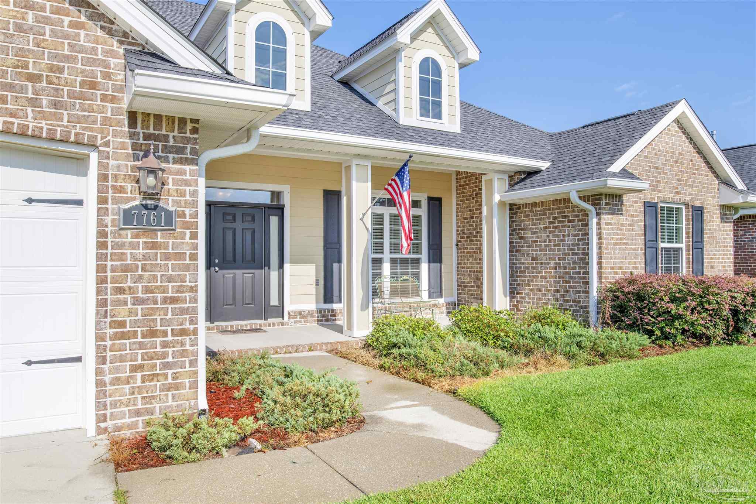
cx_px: 378
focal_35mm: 25
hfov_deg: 71.5
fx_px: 525
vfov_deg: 51.3
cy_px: 252
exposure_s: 1/250
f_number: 11
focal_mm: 25
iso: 200
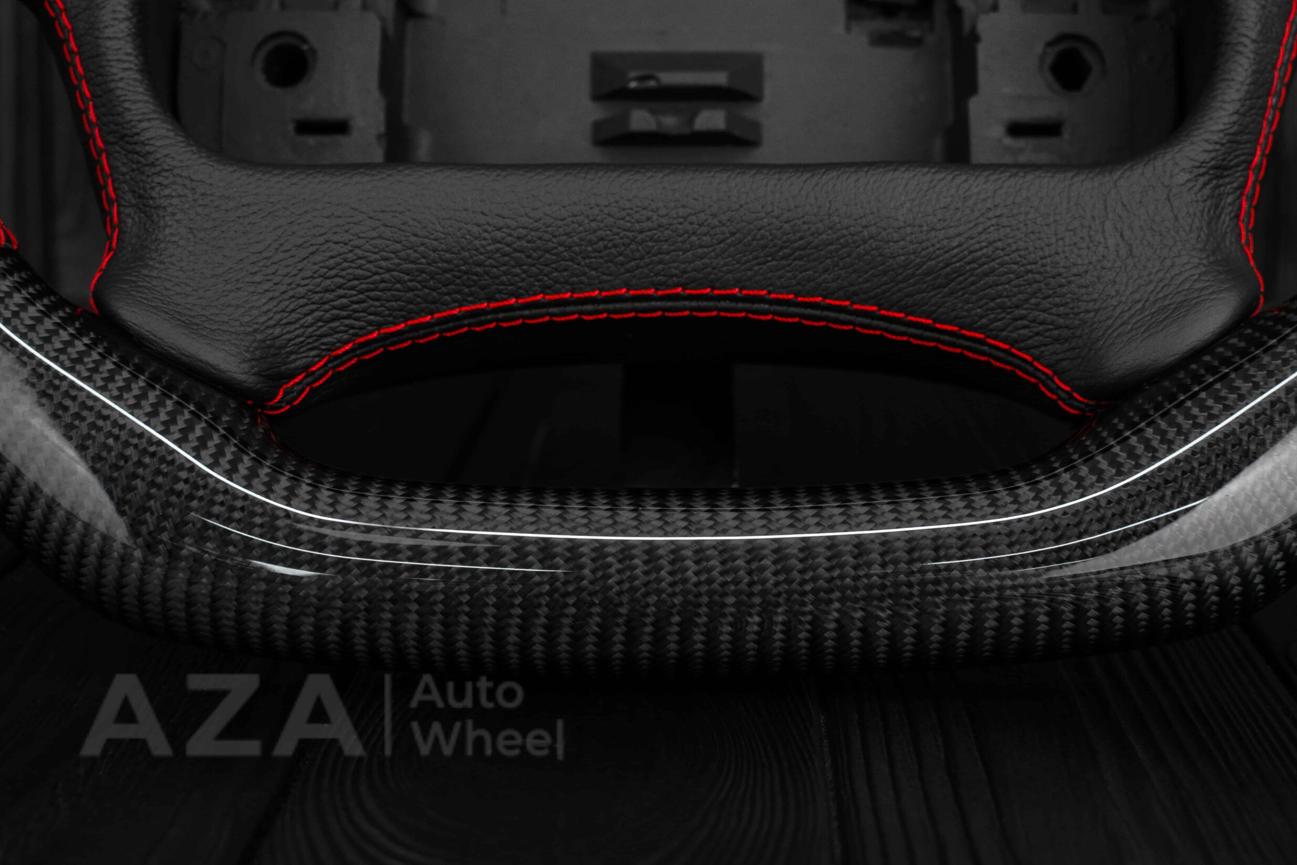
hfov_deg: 36.5
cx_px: 673
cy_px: 418
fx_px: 1964
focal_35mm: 55
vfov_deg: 24.8
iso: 500
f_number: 6.3
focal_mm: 35
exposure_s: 1/125
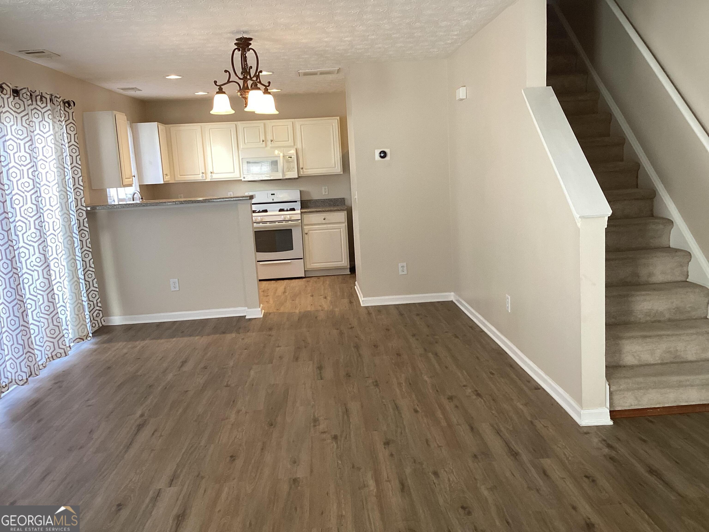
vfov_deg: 45.4
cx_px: 354
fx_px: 635
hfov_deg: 58.4
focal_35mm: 31
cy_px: 266
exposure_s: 1/60
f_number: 2.4
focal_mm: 3.3
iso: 100
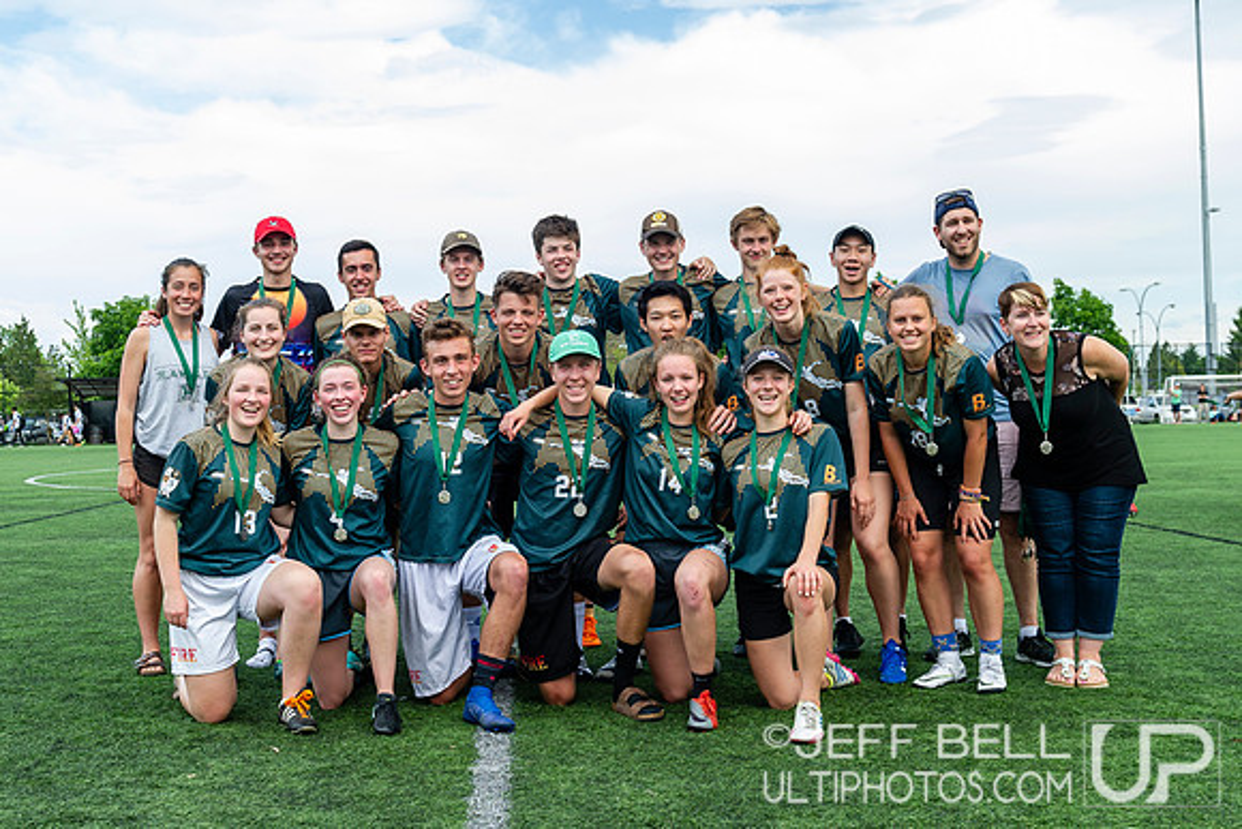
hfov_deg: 44.0
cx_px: 575
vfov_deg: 30.1
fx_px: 1537
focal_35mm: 45
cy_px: 358
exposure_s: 1/250
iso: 500
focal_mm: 35
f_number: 5
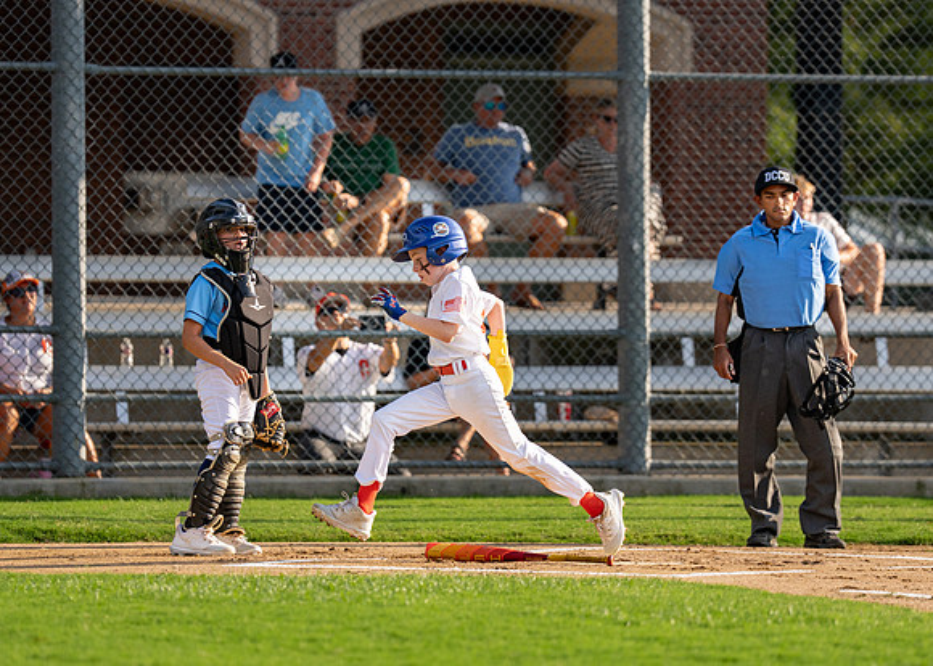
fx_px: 6537
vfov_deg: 5.8
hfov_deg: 8.2
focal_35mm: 247
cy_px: 253
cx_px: 504
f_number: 2.8
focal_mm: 155
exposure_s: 1/4000
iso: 400
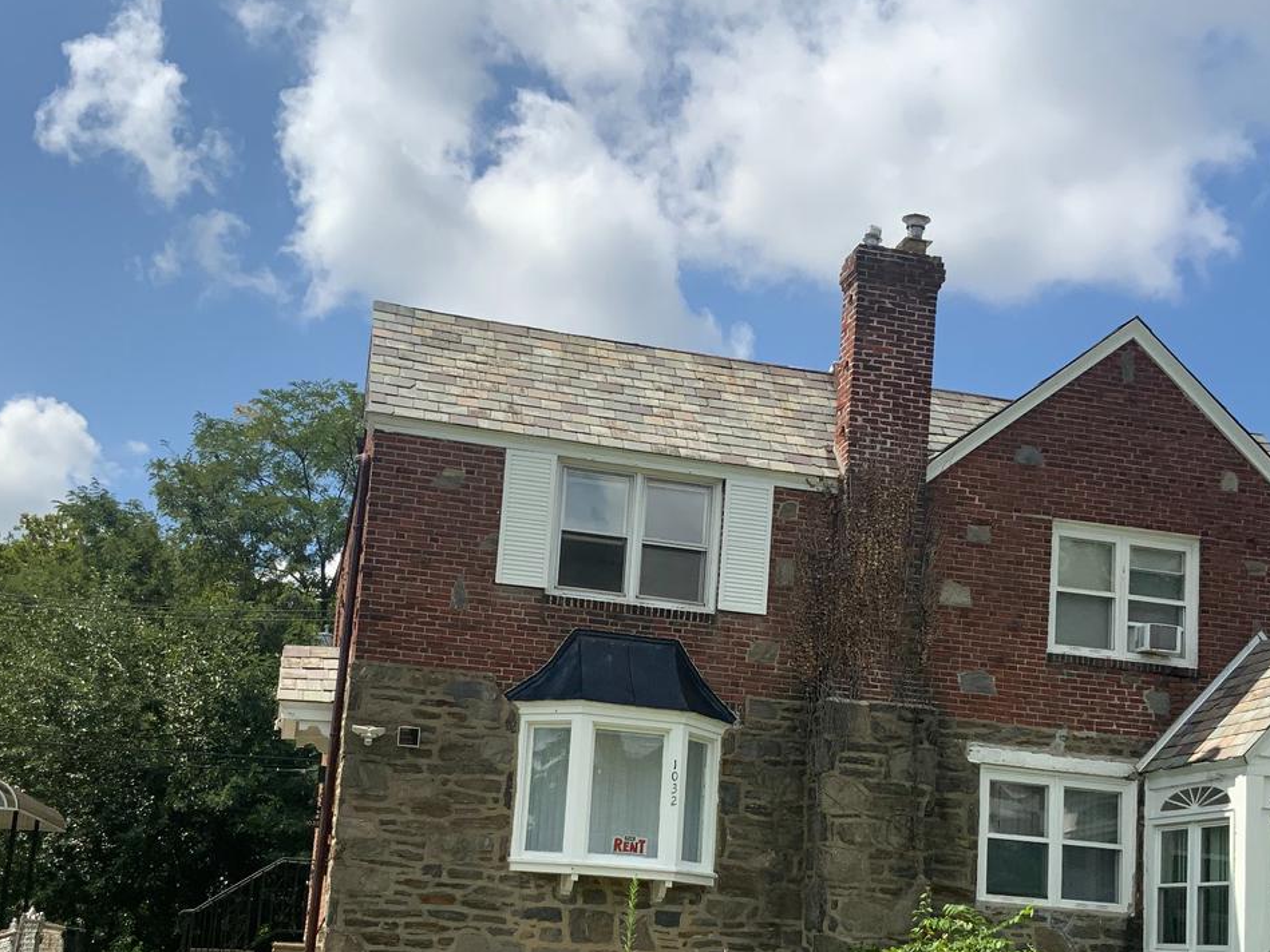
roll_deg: -3.6
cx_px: 657
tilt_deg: +9.2
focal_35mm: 44
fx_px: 1614
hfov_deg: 42.9
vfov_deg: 32.3
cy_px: 715
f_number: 1.8
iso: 20
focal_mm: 3
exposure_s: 1/2667
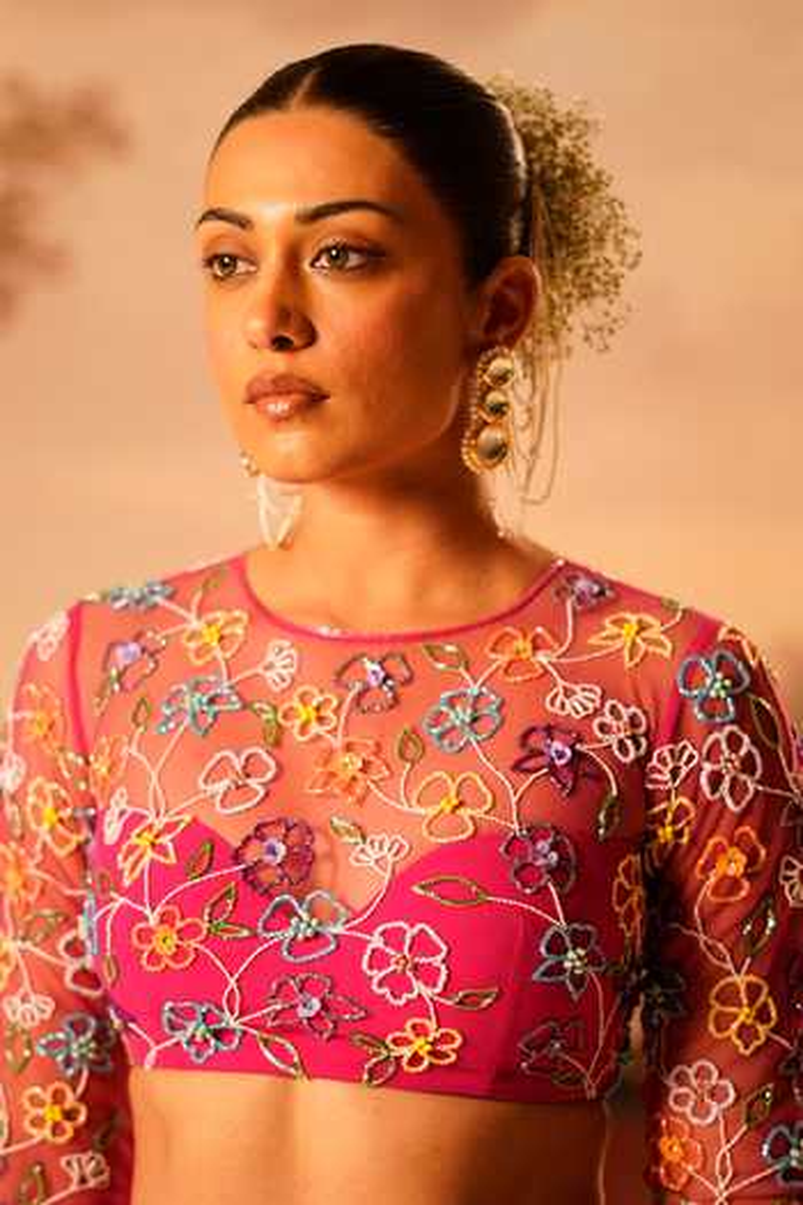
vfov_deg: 27.0
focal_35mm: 75
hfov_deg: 18.2
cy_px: 602
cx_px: 402
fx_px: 2509
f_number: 1.8
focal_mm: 50
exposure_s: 1/125
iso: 400
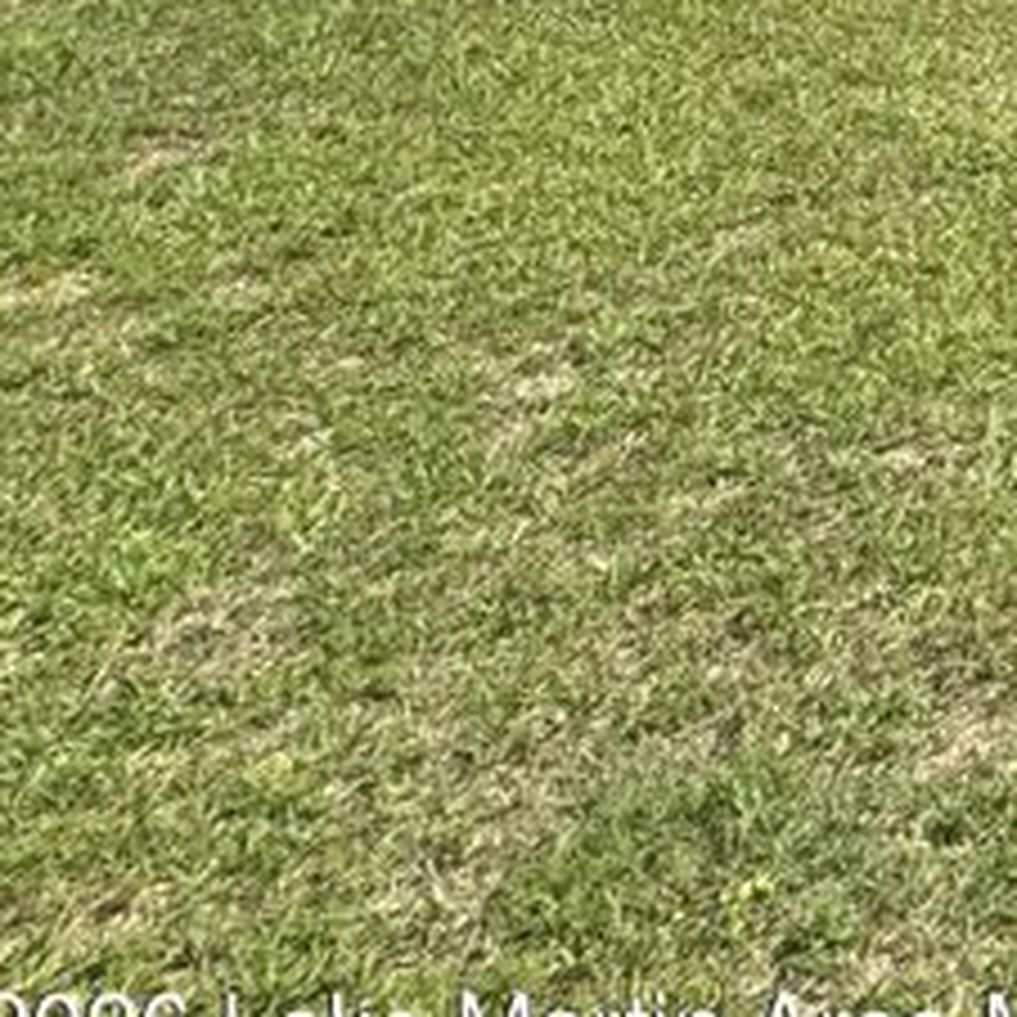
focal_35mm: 56
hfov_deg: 17.3
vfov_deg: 23.7
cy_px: -540
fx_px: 1861
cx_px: 2200
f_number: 2.2
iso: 50
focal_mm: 2.22
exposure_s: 1/1277
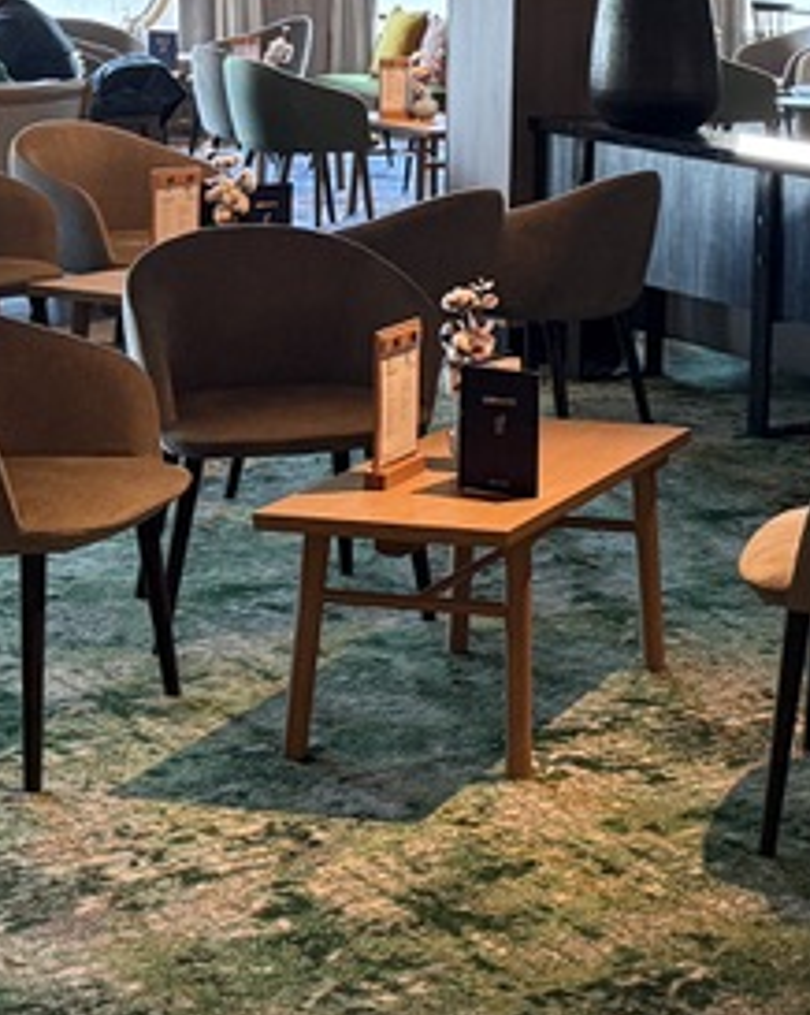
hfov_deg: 16.6
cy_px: 112
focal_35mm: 88
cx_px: 999
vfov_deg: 21.3
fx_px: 2640
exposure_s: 1/60
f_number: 1.78
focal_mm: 6.76
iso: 320
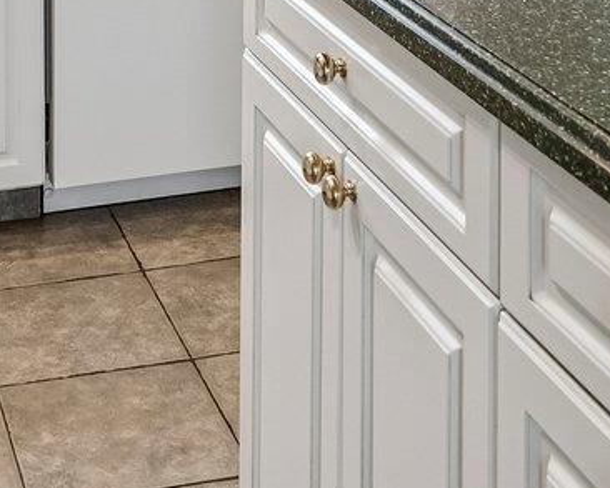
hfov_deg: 22.0
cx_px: 227
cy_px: -429
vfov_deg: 15.1
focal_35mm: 87
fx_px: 1564
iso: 400
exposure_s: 1/25
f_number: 9
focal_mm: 16.5
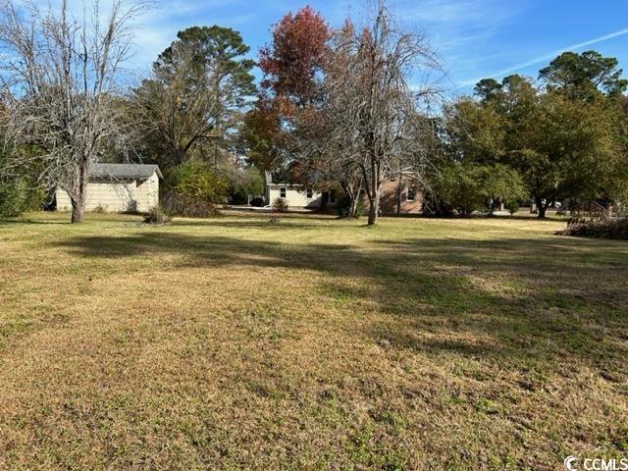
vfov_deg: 53.1
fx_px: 472
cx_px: 314
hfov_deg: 67.3
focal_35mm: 26
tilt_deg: -5.1
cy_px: 236
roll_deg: +0.2
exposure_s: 1/2632
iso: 50
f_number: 1.5
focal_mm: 5.7
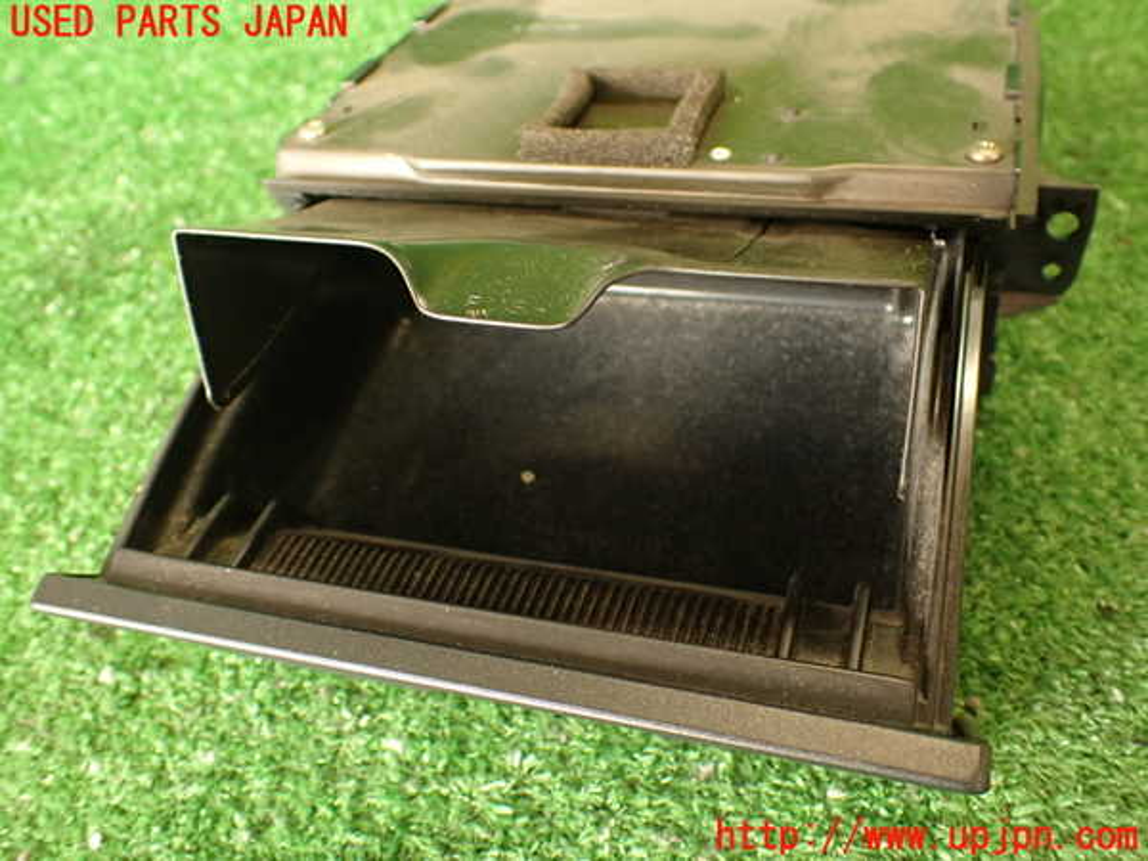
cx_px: 574
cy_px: 430
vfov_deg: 44.2
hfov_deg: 56.8
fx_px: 1061
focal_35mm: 32
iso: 250
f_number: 2.4
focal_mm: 5.79
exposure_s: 1/30
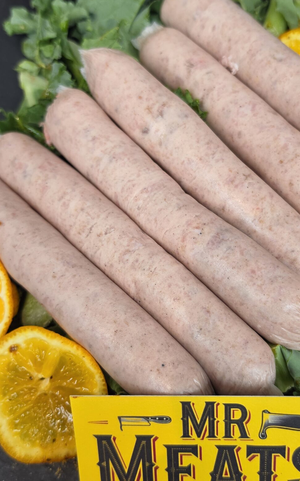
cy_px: 258
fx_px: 523
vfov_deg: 49.2
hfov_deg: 31.8
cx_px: 188
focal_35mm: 40
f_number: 1.4
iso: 100
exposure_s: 1/100
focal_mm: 6.5
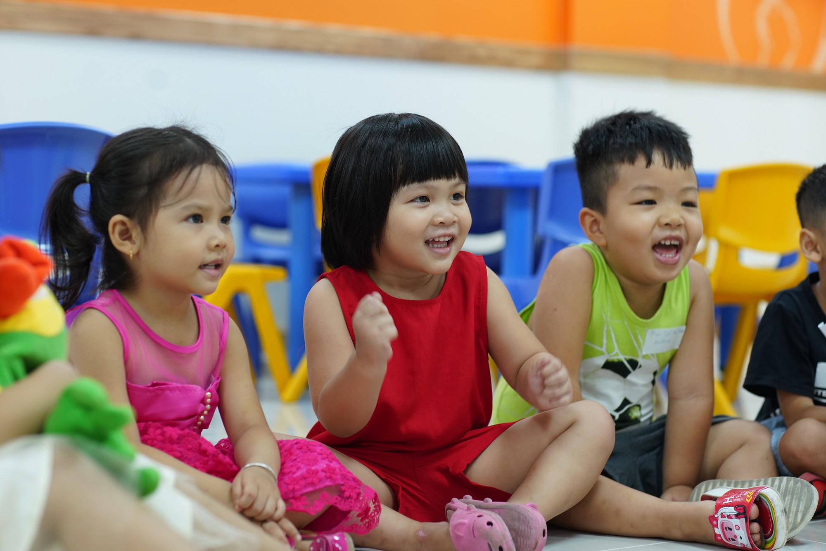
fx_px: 1950
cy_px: 276
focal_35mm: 85
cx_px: 413
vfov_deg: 16.1
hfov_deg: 23.9
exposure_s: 1/160
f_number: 3.2
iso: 1000
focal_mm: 85
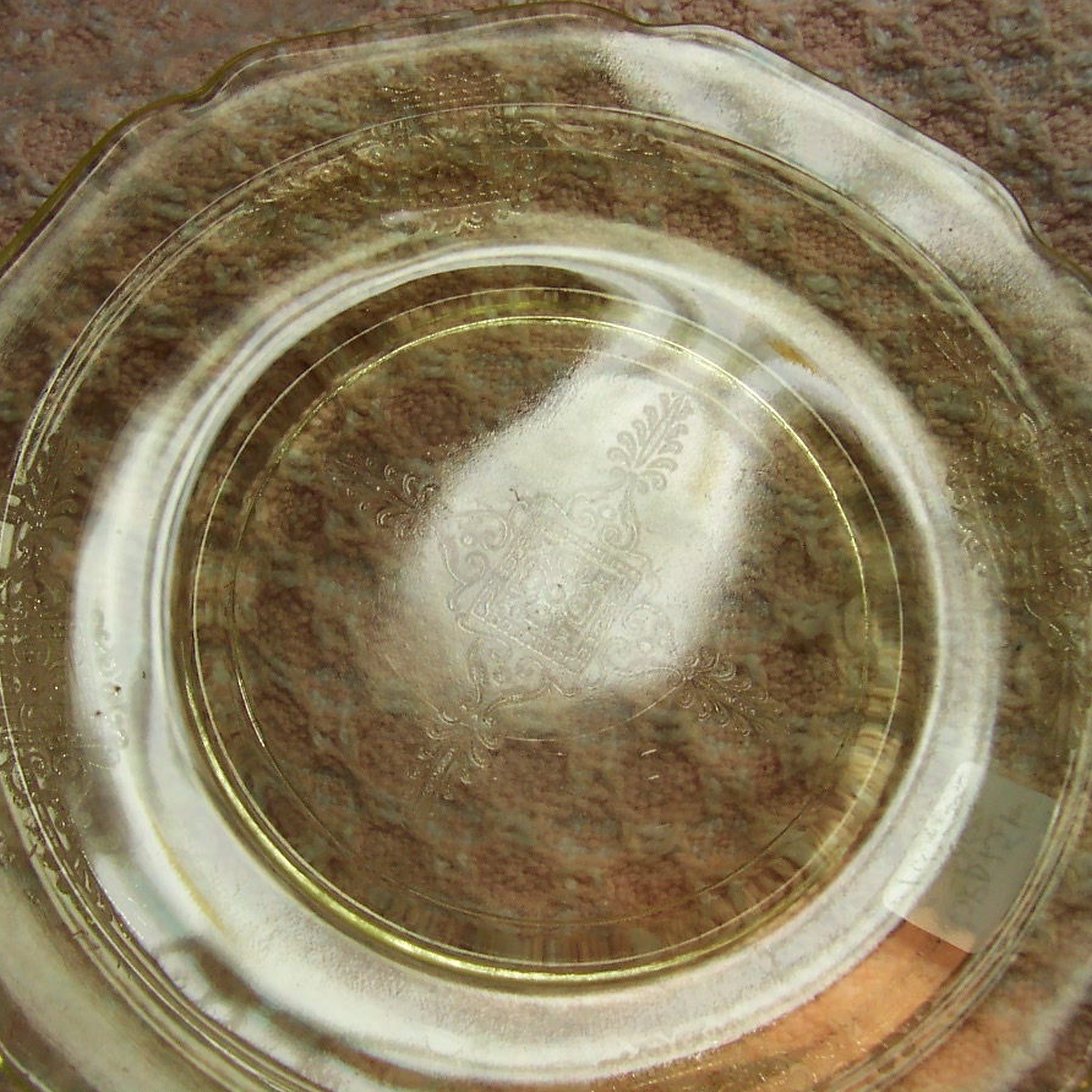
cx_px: 528
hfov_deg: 38.3
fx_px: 1570
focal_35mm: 44
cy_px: 545
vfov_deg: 38.3
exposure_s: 1/250
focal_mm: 5.6
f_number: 2.8
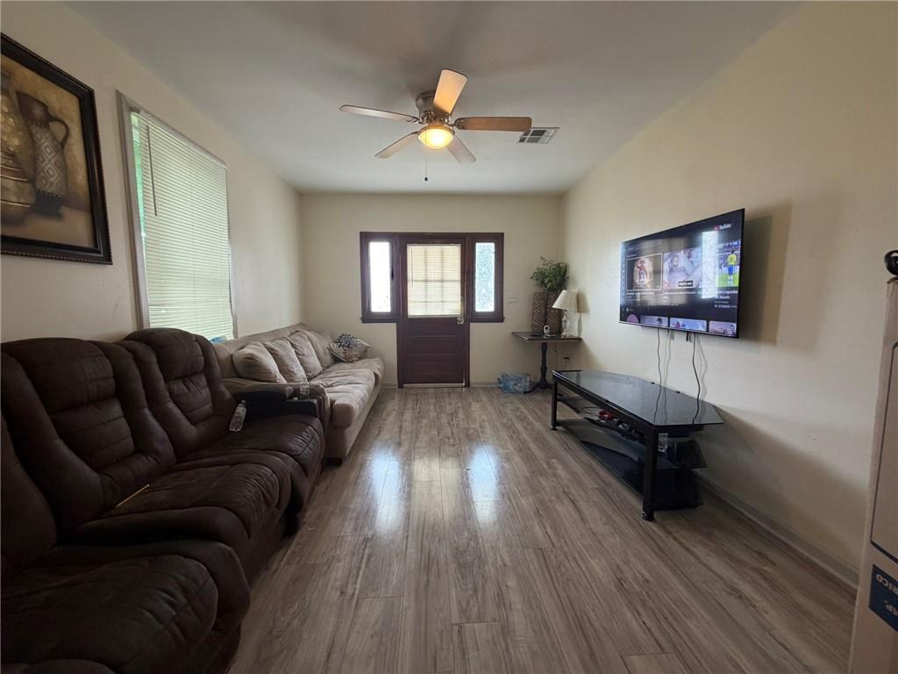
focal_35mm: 14
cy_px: 337
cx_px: 449
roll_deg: +0.7
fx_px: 363
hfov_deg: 102.1
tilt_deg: -5.1
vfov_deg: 85.7
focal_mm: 2.22
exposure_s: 1/90
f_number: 2.2
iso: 250
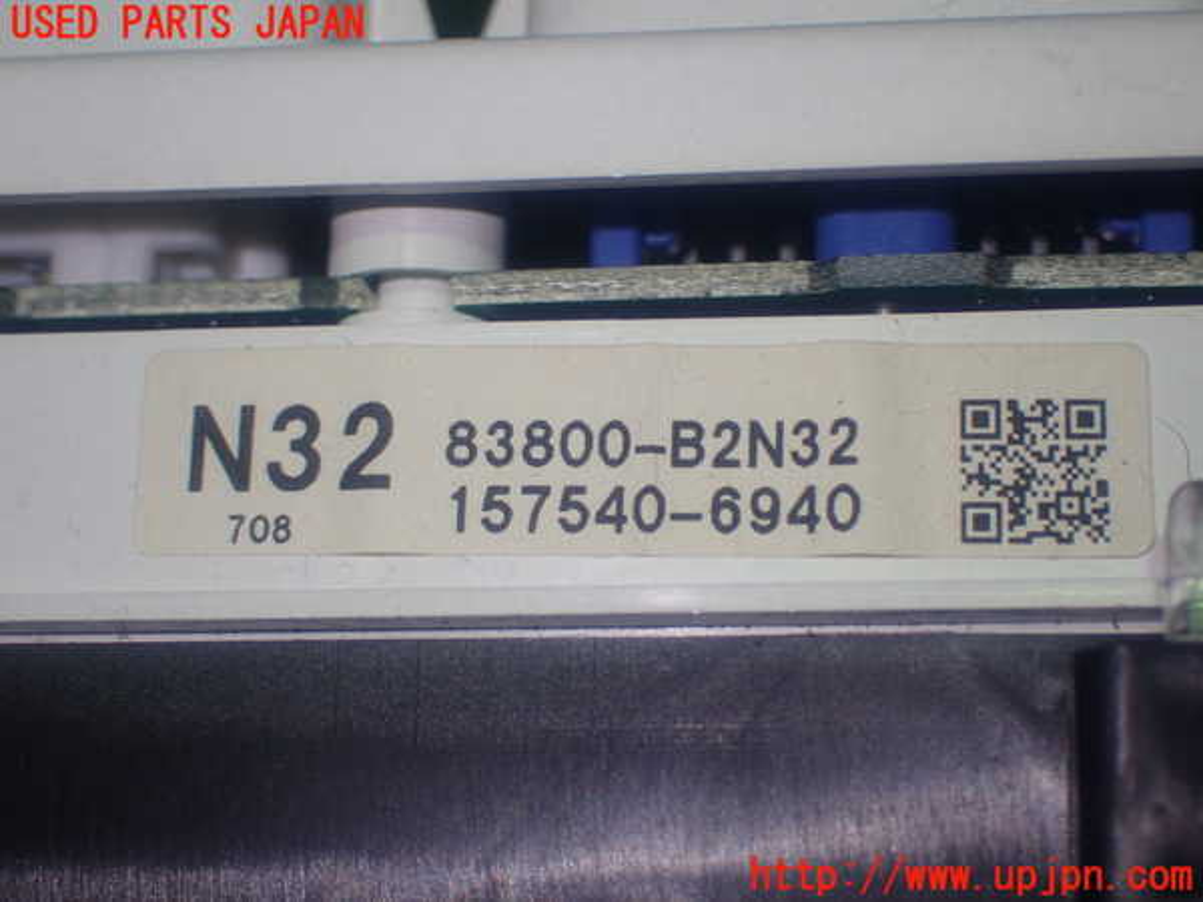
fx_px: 2328
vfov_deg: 21.9
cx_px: 602
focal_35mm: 67
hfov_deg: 29.0
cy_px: 451
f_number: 3.8
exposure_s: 1/80
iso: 200
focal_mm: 11.88
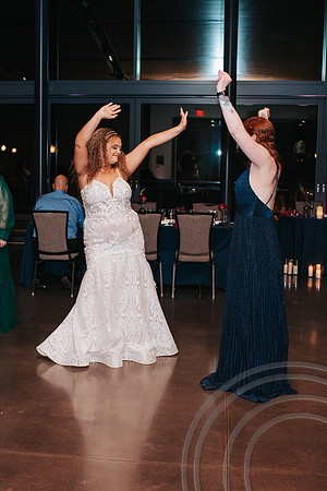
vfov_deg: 37.9
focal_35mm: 52
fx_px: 715
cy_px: 246
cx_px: 115
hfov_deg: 25.7
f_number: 2.8
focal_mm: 35
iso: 1000
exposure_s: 1/200
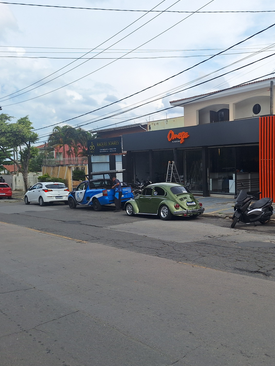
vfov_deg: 58.4
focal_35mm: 31
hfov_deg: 43.9
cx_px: 207
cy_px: 183
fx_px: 328
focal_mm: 5.54
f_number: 1.8
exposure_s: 1/3115
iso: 40
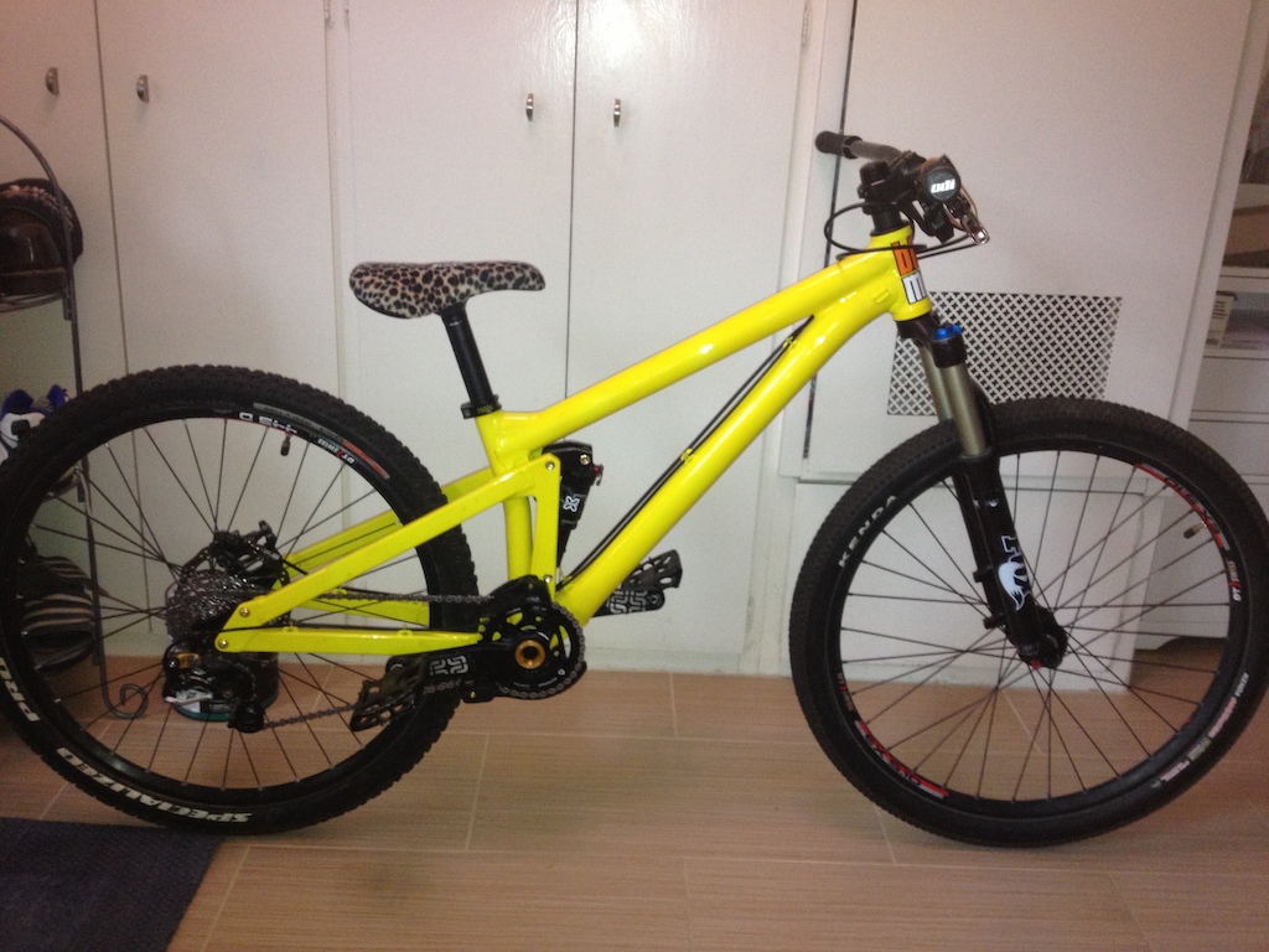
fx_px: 1283
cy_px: 476
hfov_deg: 52.6
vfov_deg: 40.7
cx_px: 634
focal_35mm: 35
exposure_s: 1/16
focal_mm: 4.28
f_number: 2.4
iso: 160
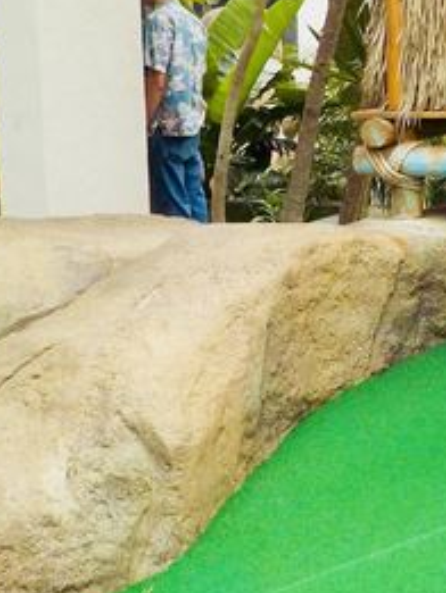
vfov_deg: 21.2
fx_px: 1579
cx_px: 435
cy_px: 209
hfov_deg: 15.8
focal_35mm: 92
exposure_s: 1/400
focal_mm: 4.1
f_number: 3.3
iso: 125
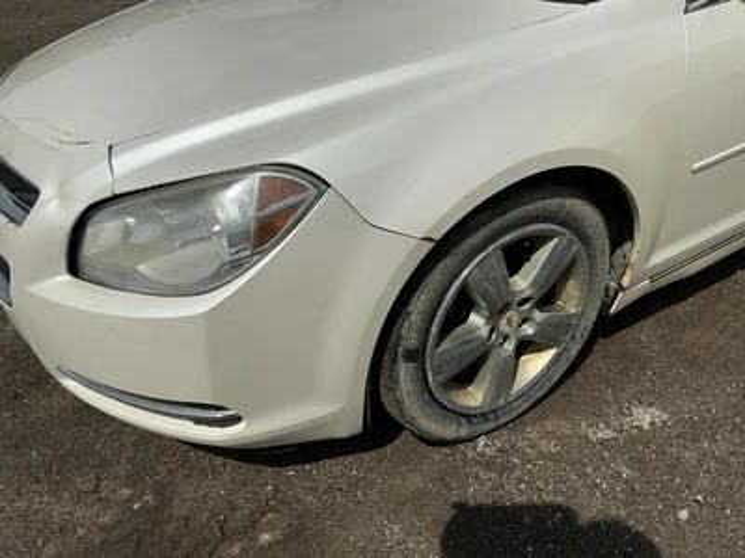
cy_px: 279
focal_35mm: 28
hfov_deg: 63.4
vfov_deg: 49.7
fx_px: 603
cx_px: 372
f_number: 1.8
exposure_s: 1/5814
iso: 25
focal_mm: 3
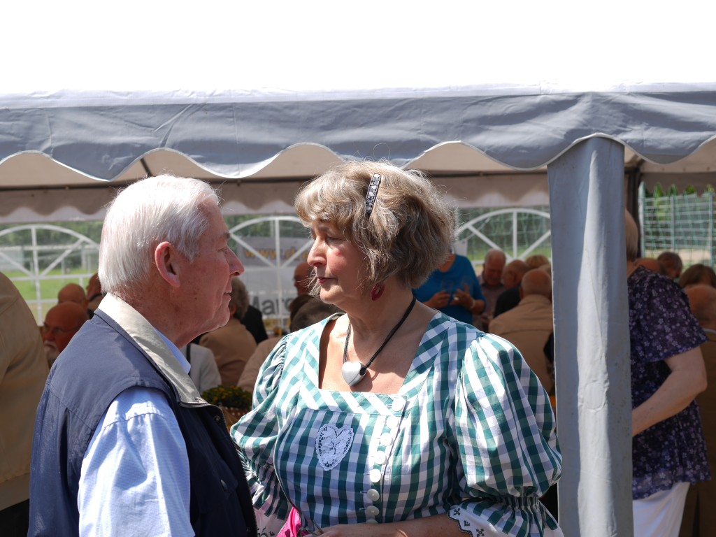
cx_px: 358
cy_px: 268
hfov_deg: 38.2
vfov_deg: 29.1
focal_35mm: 50
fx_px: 1034
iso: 125
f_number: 3.5
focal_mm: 25
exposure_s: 1/800
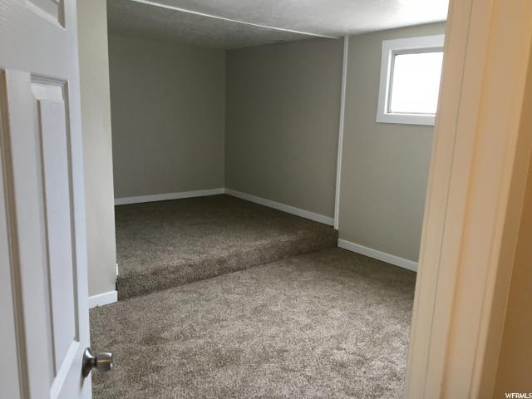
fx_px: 446
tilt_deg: -11.7
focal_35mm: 29
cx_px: 266
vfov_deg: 48.2
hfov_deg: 61.7
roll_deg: -1.7
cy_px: 200
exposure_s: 1/30
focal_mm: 4.15
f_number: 2.2
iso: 125
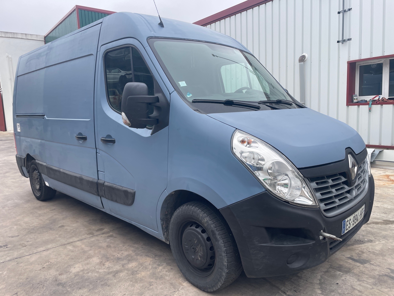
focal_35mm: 26
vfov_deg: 53.1
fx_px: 296
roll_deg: +3.0
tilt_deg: -7.1
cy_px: 148
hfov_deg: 67.3
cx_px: 197
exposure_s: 1/615
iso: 32
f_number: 1.6
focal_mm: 4.2
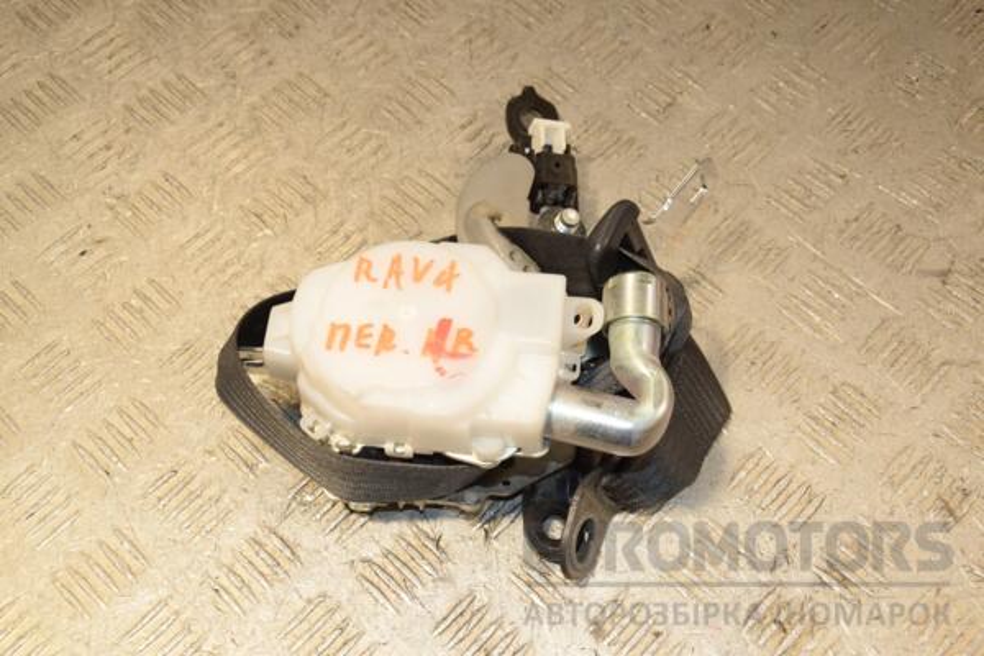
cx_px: 492
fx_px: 1312
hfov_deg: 41.1
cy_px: 328
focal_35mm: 48
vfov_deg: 28.1
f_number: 6.3
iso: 800
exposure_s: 1/200
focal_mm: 32
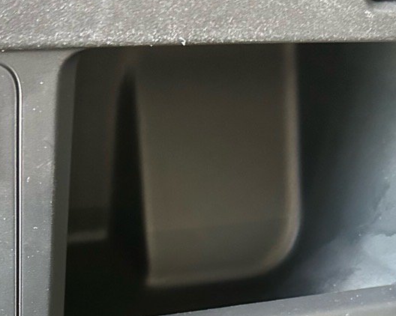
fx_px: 832
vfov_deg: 19.8
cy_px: 410
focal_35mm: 71
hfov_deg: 26.5
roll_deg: -4.7
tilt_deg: -39.6
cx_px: 115
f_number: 1.78
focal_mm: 6.86
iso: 800
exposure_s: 1/40
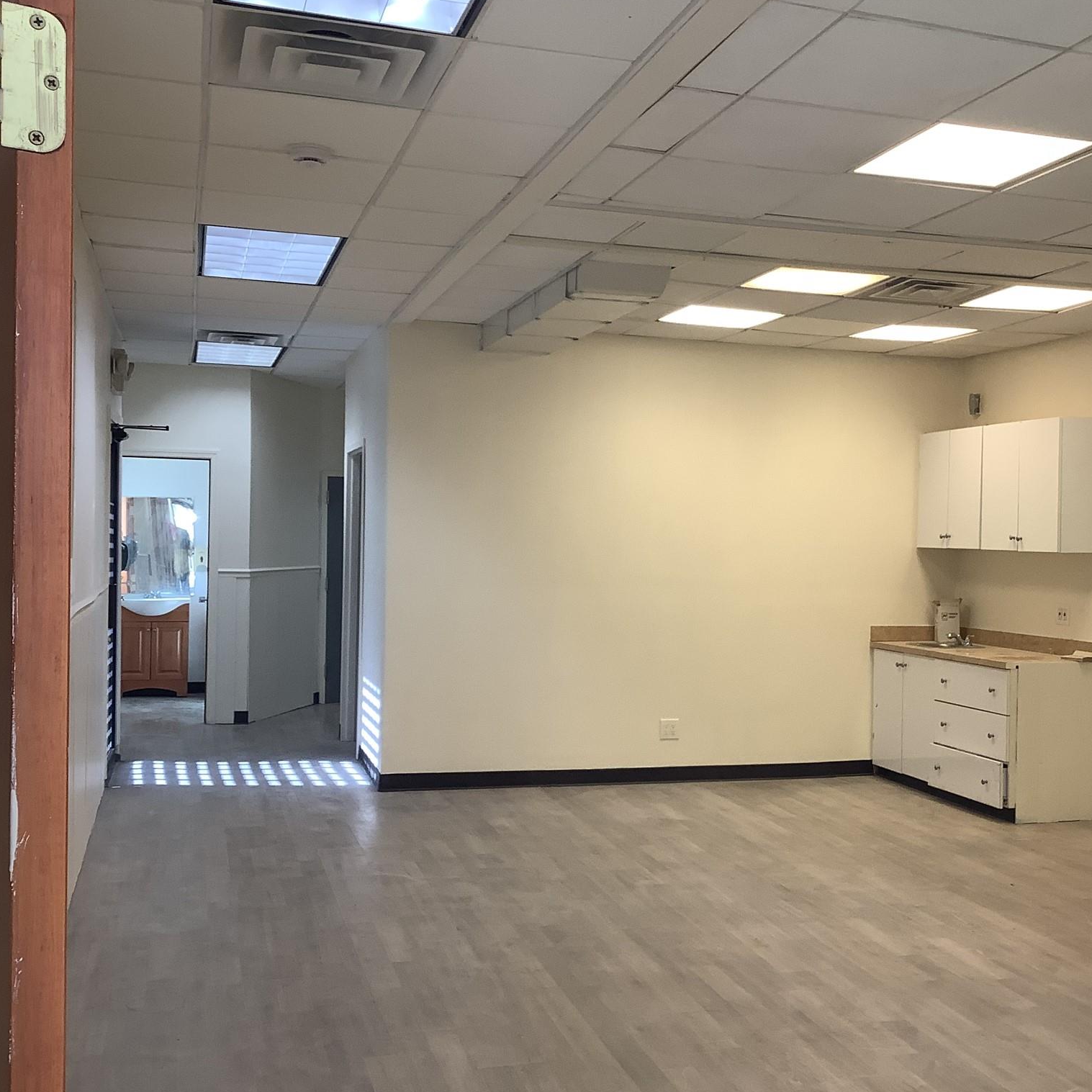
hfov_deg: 44.8
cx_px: 630
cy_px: 549
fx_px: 1321
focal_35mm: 37
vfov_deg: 44.9
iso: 50
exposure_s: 1/60
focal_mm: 3.3
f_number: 2.4
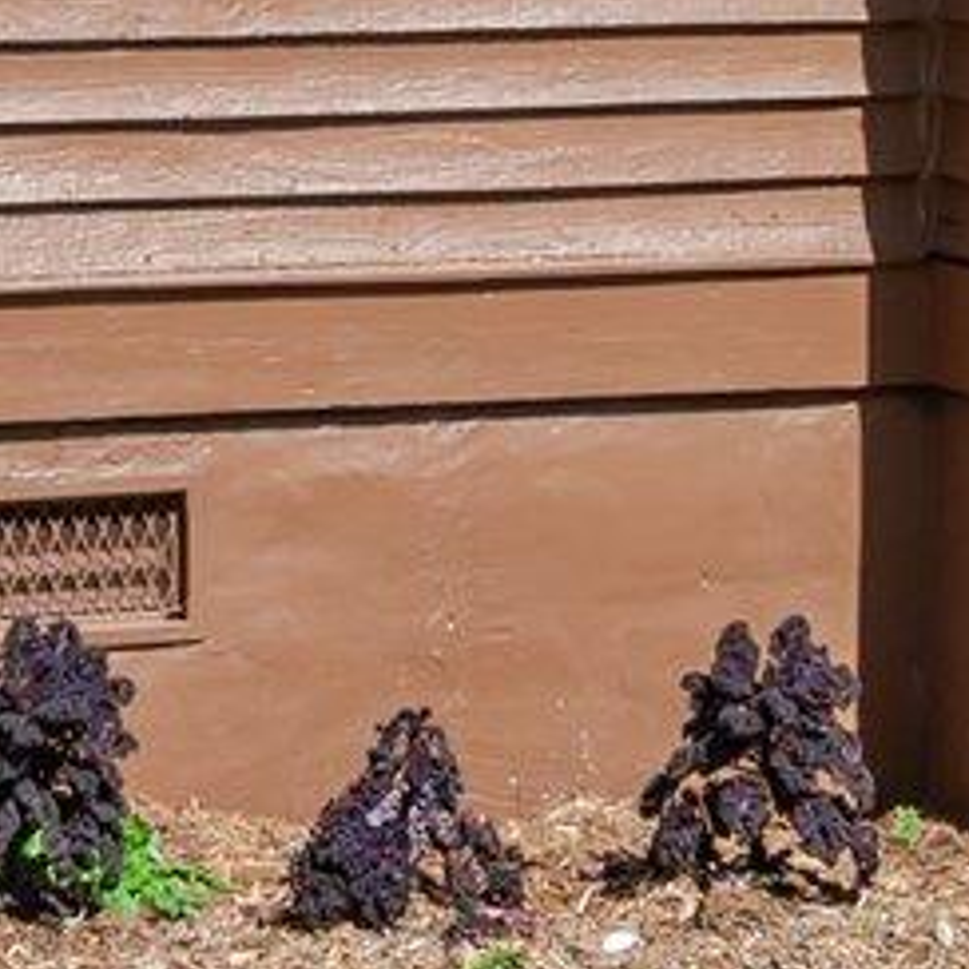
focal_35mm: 214
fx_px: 6777
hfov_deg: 8.2
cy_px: -739
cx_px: 568
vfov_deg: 7.9
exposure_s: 1/400
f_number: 10
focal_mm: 30
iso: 400
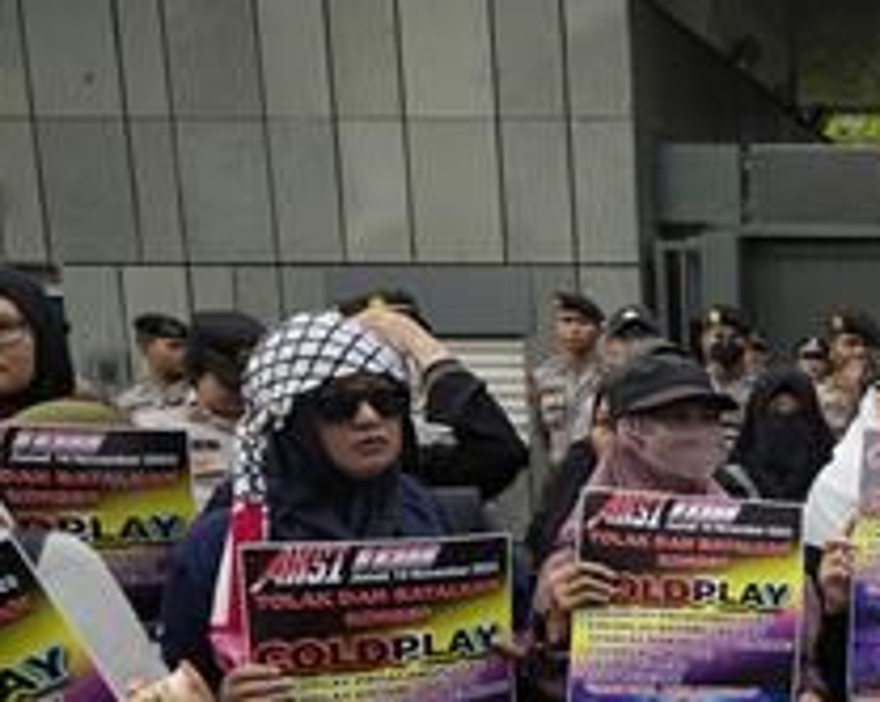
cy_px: 577
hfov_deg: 31.8
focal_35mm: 47
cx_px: 1100
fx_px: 1223
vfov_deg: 31.1
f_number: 3.5
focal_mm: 16
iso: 400
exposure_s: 1/1000
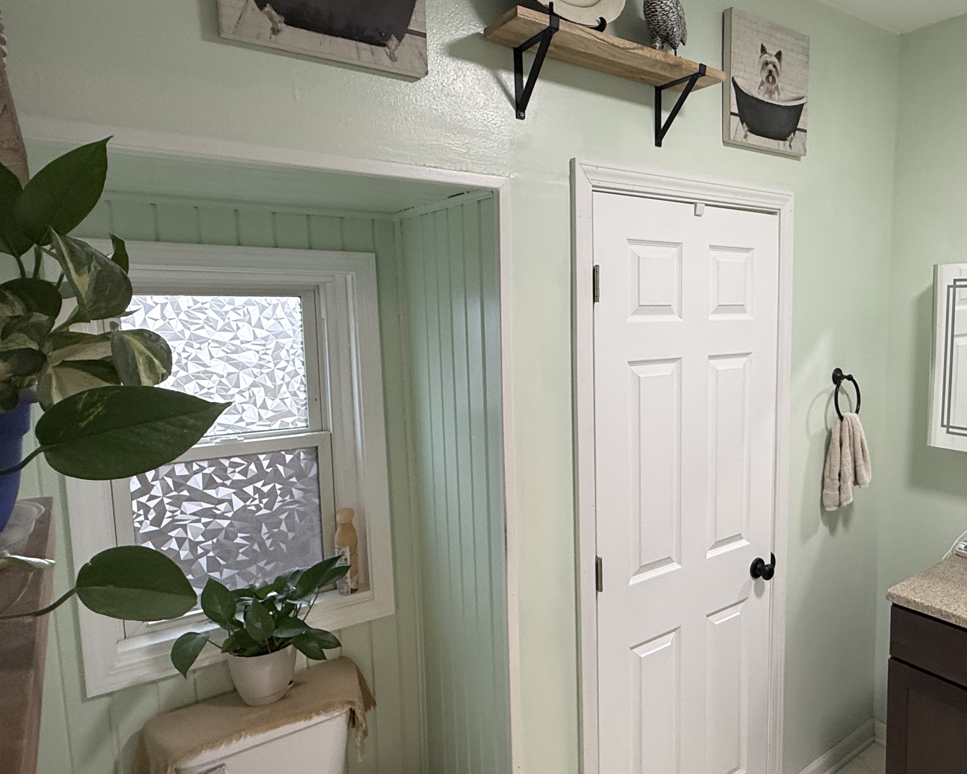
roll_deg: +0.7
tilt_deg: -6.0
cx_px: 649
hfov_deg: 68.2
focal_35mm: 24
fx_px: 687
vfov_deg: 58.8
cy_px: 384
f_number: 2.2
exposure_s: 1/60
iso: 160
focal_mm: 2.22
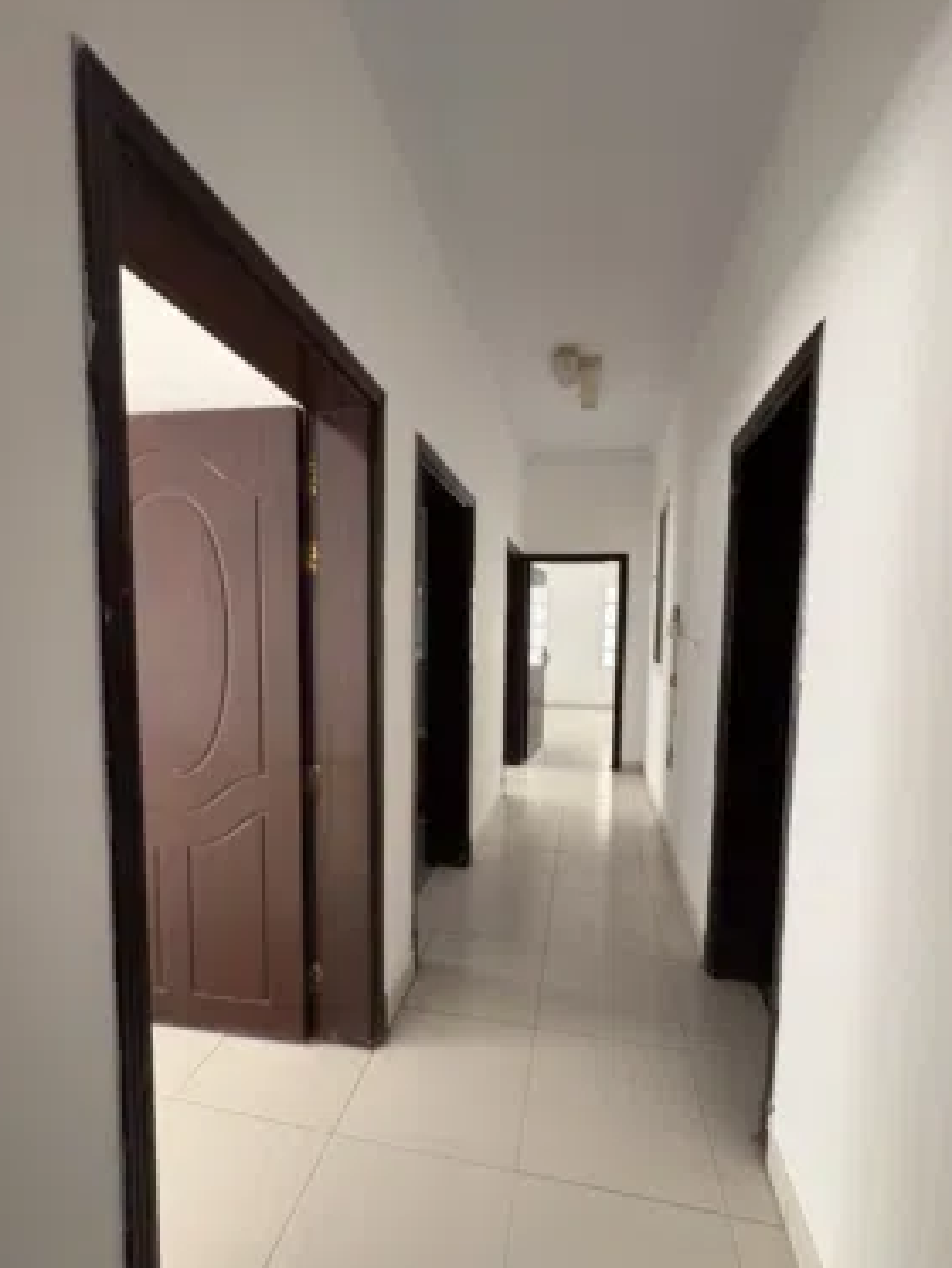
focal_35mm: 15
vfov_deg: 98.1
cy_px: 670
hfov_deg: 81.8
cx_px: 479
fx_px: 550
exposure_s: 1/60
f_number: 2.2
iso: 800
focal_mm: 2.22
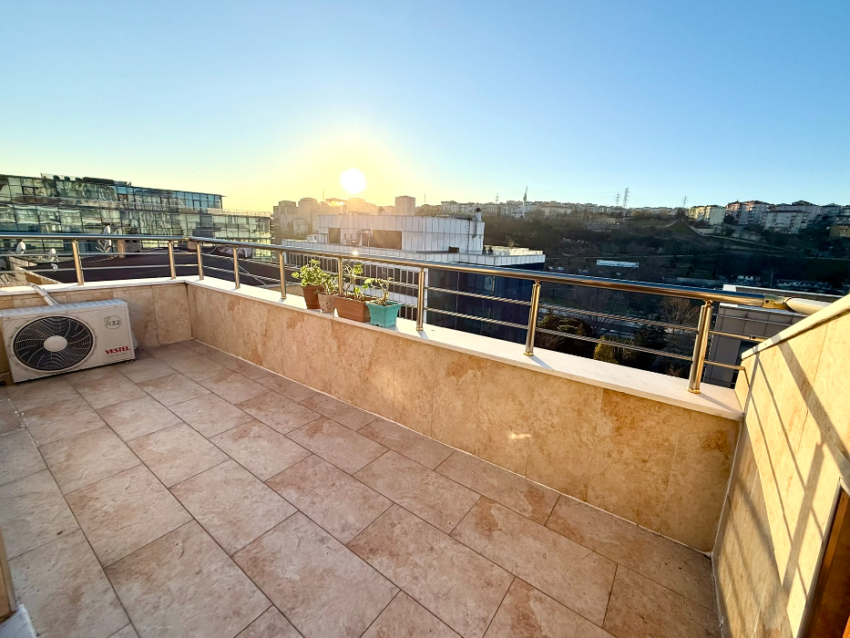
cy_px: 309
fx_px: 368
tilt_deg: -11.6
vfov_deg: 81.7
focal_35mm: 15
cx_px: 434
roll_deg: -2.6
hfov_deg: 98.2
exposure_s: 1/1211
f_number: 2.2
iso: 64
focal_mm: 2.22
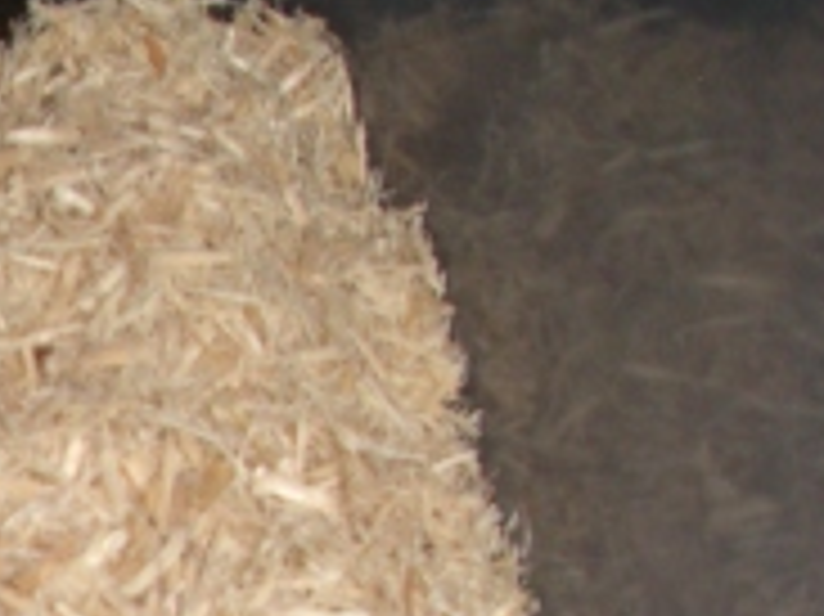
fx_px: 3164
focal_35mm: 133
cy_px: 926
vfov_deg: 10.7
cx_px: -585
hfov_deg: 13.5
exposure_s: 1/60
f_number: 2.7
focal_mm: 6.2
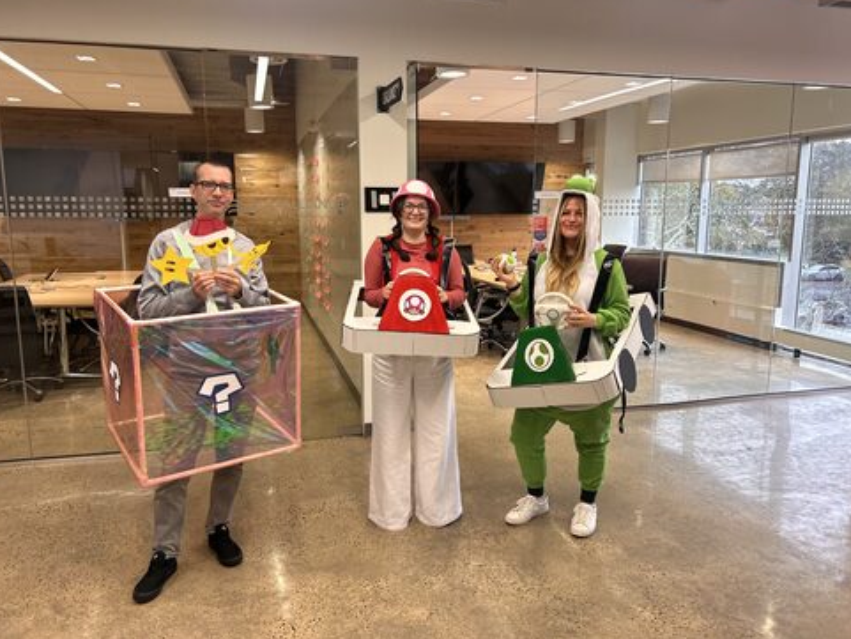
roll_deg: +0.0
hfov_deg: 65.3
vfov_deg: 51.4
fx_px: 664
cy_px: 312
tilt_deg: -9.5
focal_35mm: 27
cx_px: 421
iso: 100
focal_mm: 5.7
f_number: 1.5
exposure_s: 1/60
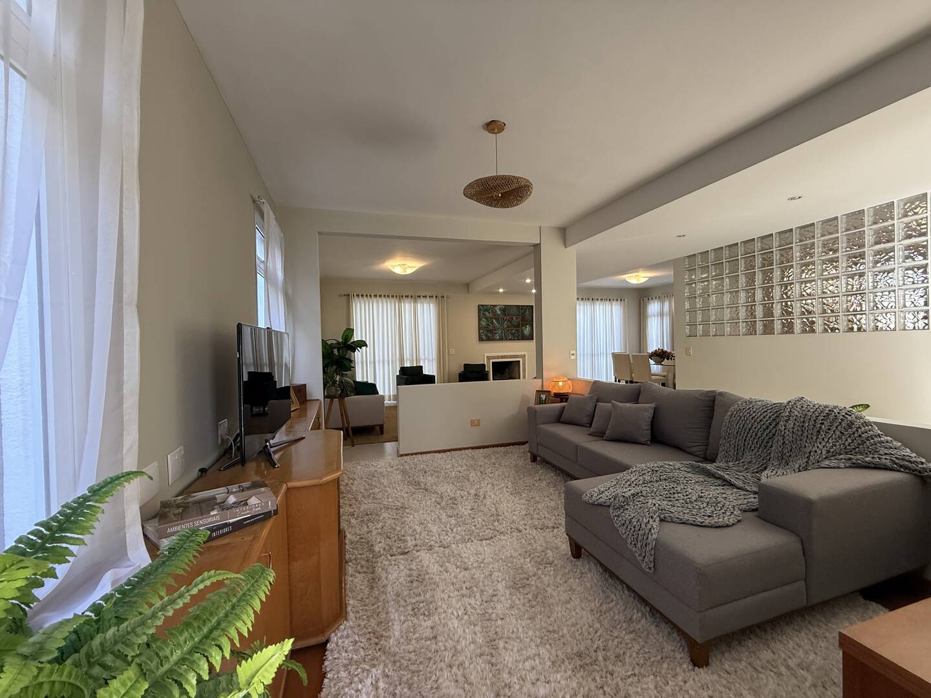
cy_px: 349
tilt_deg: +0.3
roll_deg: +1.4
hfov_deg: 102.1
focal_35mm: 14
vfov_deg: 85.7
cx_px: 466
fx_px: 377
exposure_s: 1/60
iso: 200
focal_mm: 2.22
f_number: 2.2
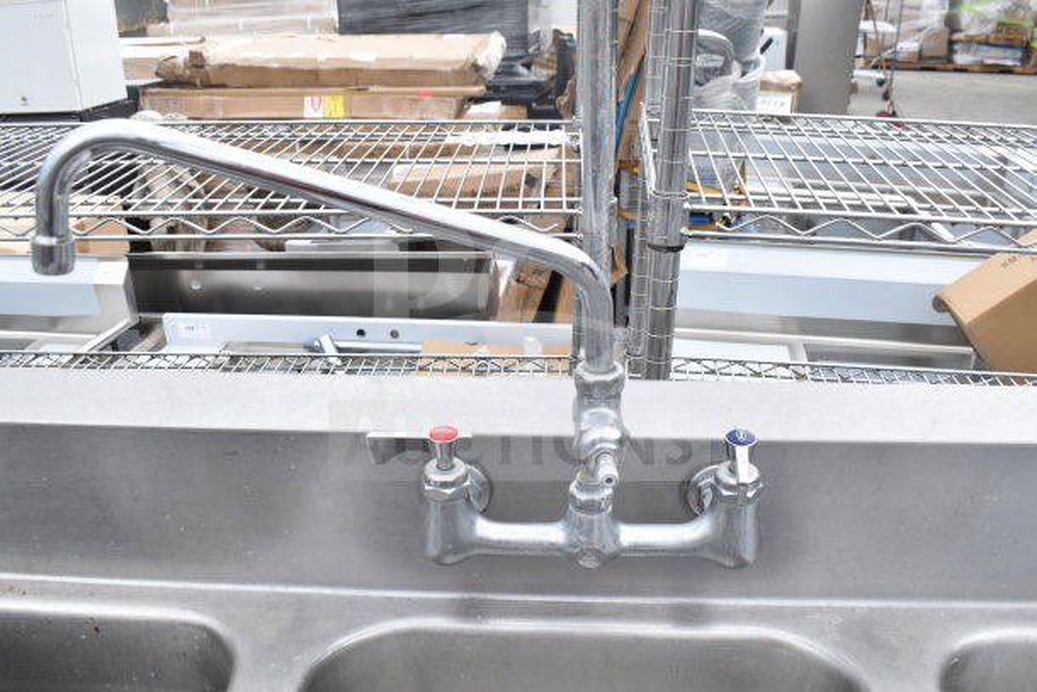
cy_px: 346
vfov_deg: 40.0
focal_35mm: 33
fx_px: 951
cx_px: 518
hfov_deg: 57.2
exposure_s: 1/200
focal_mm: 22
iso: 200
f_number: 7.1
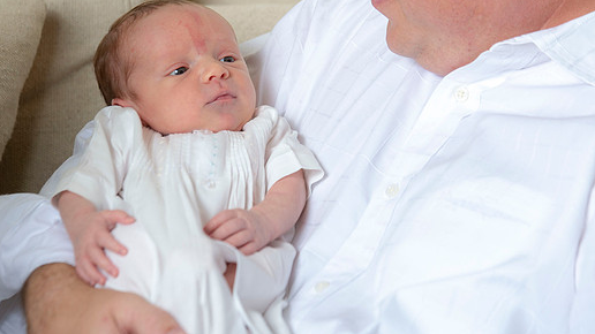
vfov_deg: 5.9
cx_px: 271
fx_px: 3249
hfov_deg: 10.5
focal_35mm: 206
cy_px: 118
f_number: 5.6
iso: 200
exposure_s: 1/160
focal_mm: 150
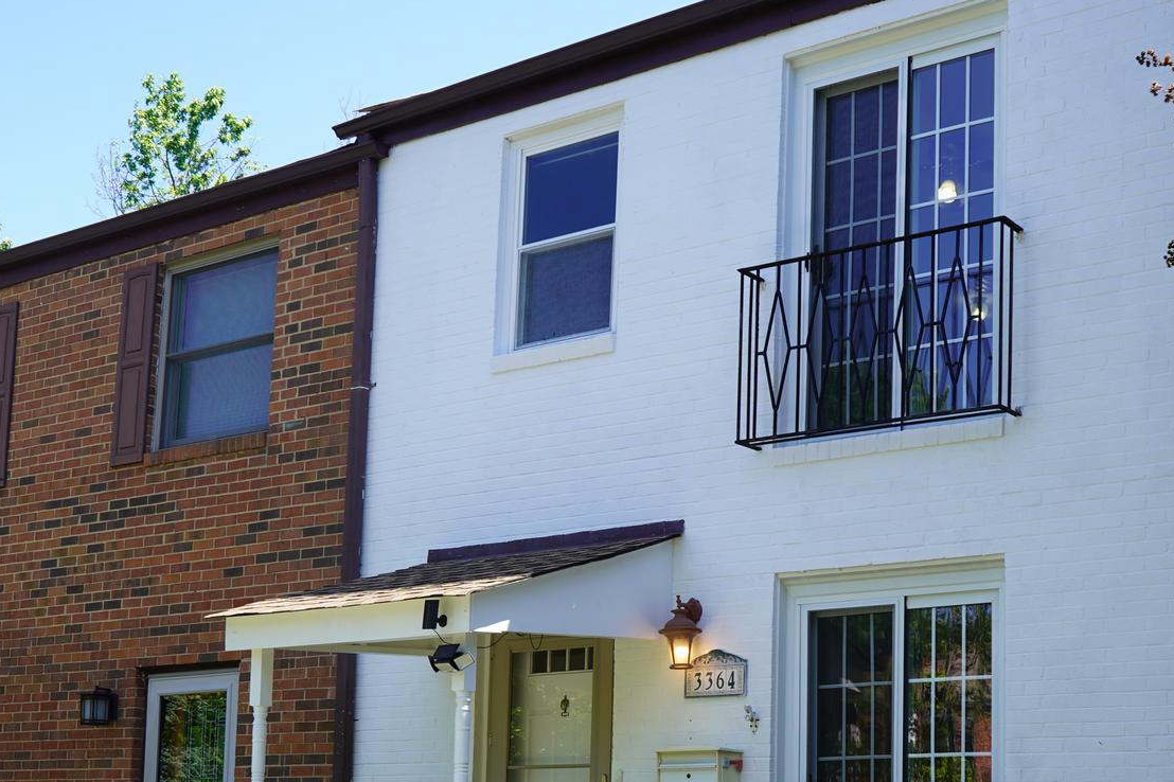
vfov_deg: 21.9
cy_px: 665
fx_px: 1989
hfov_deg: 32.9
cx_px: 583
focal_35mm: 61
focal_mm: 33
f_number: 7.1
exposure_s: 1/100
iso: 100
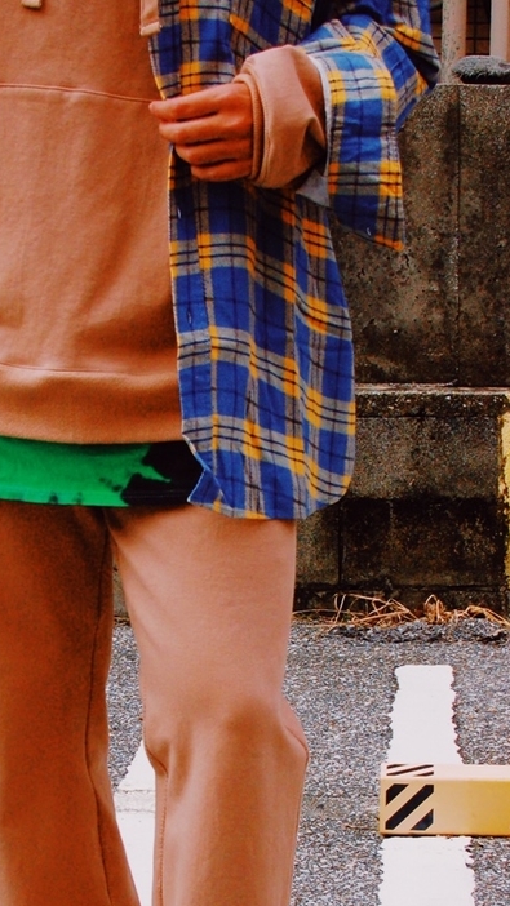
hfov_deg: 12.9
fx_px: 2257
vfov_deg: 22.5
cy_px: 676
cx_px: 155
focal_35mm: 94
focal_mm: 35
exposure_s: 1/500
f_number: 11
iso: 800
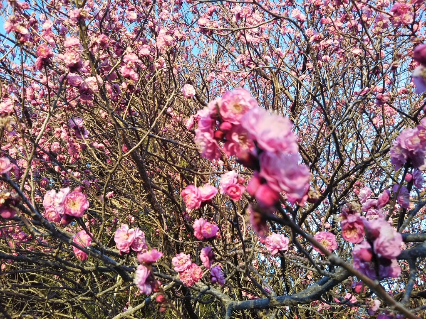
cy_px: 160
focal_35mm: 30
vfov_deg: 46.8
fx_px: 369
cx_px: 213
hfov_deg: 60.0
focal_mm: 4
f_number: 2.2
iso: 50
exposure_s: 1/120
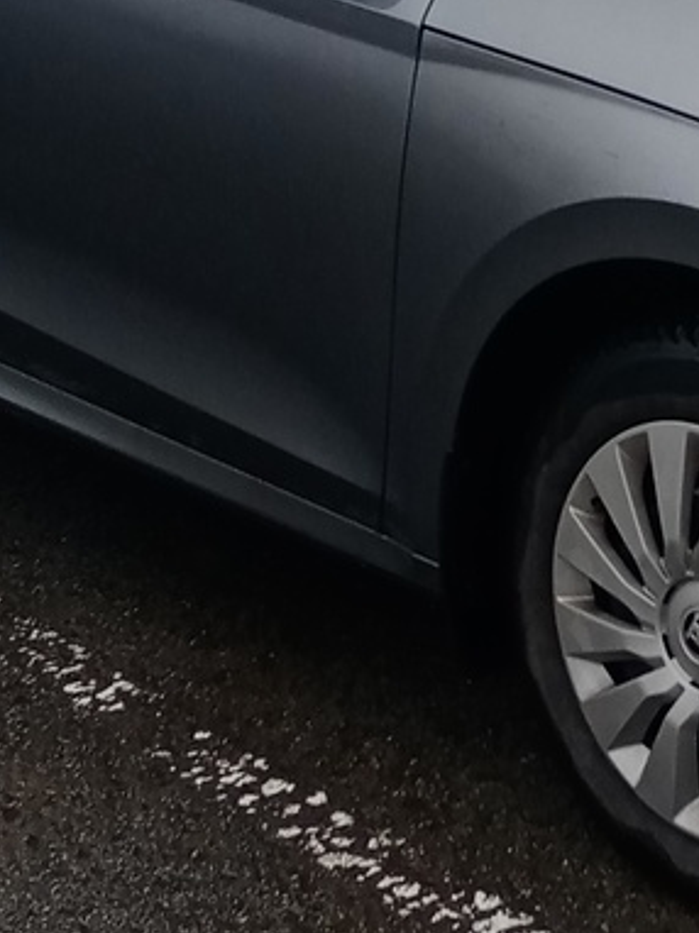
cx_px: 694
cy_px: 139
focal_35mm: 109
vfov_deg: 17.8
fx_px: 2938
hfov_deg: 13.4
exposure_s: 1/513
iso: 104
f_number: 1.8
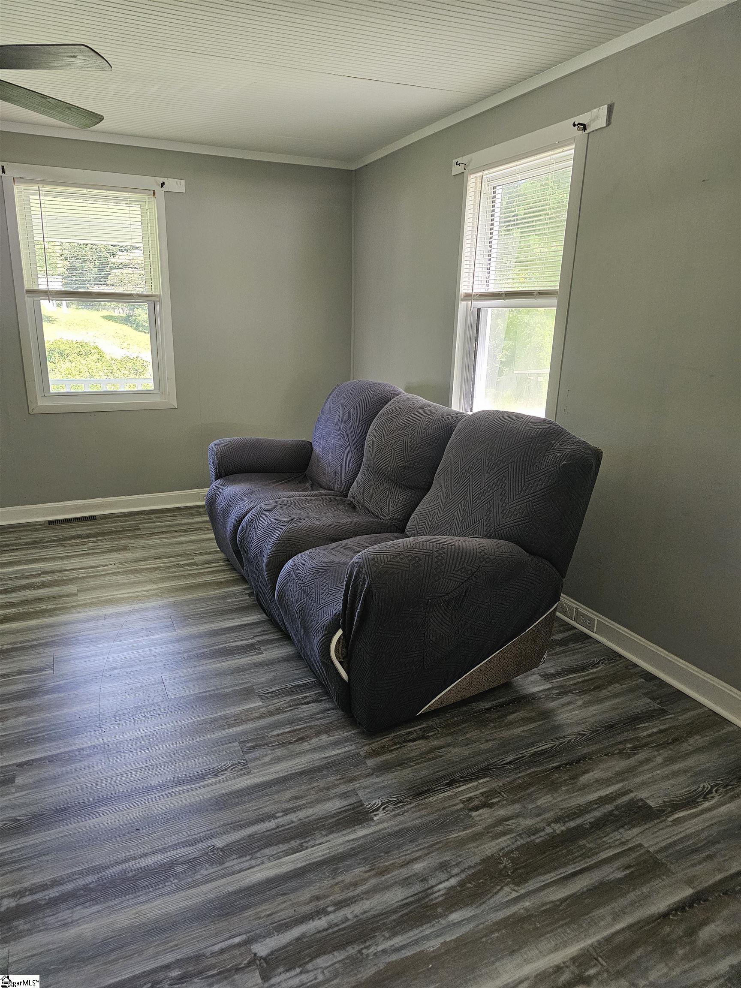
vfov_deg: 73.9
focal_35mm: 23
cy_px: 494
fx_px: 656
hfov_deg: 58.9
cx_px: 370
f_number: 1.7
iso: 640
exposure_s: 1/170
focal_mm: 6.3
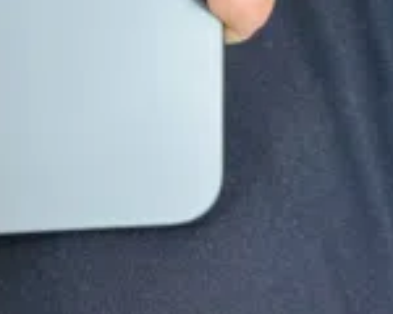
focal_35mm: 125
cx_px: 37
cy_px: -118
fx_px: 1454
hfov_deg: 15.2
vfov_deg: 11.9
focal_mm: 6.86
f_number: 1.78
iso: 250
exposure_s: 1/33
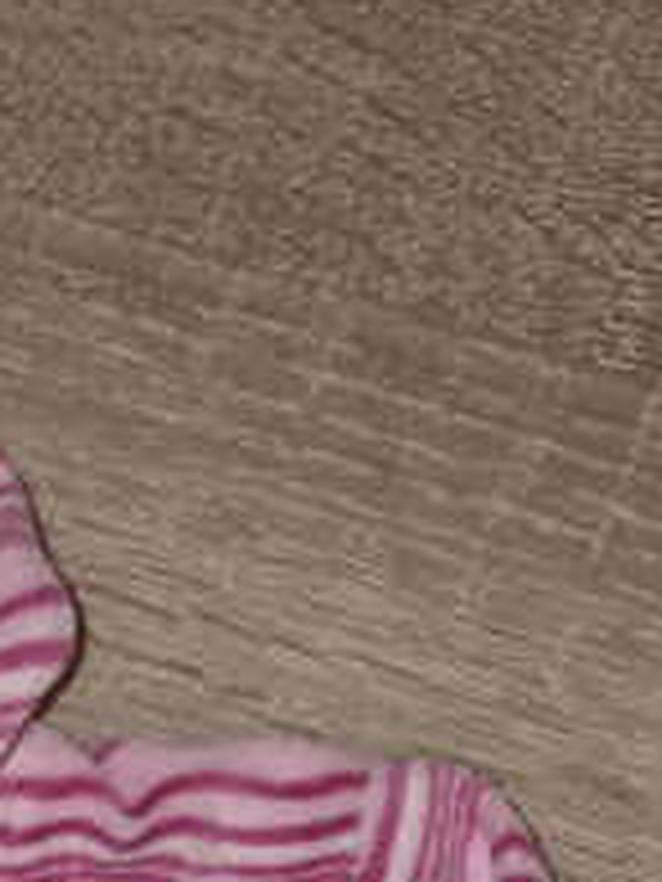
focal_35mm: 97
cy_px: 1298
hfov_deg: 13.9
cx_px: -455
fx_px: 2473
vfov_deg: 18.2
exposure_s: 1/25
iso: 100
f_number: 1.8
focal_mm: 5.4
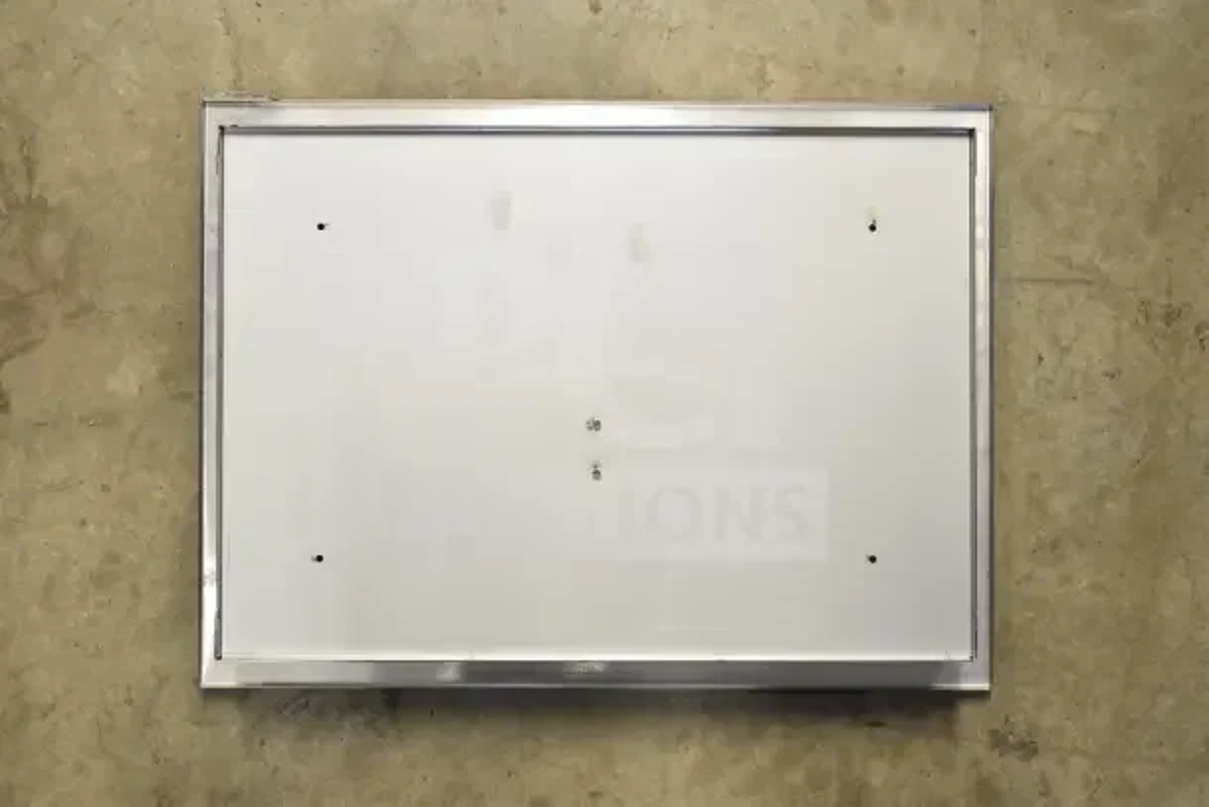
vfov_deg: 29.0
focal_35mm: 46
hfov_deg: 42.3
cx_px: 604
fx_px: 1562
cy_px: 404
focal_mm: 31
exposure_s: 1/50
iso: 2200
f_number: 4.2
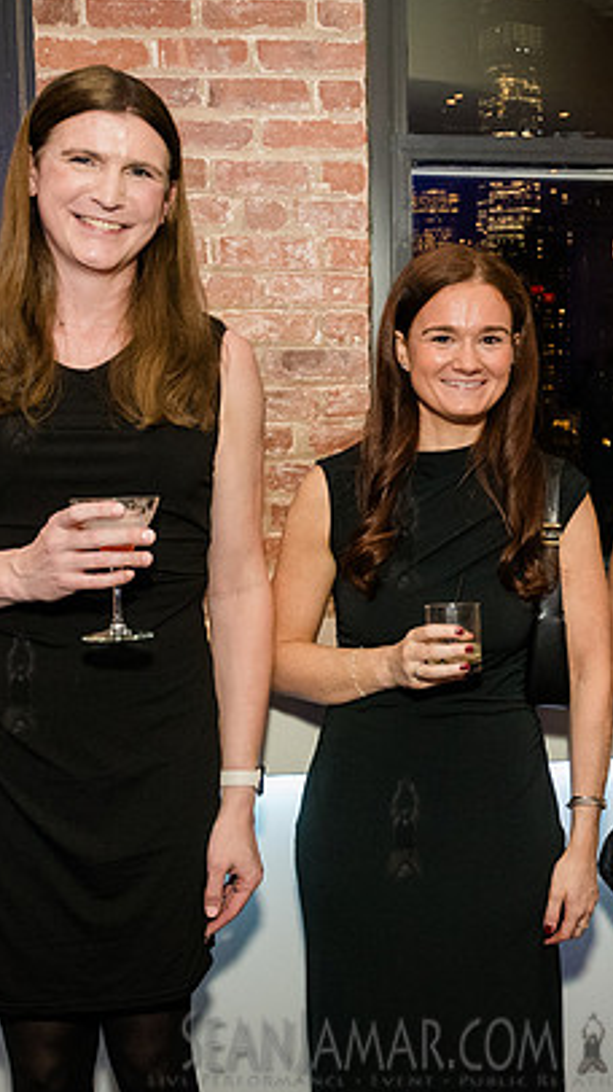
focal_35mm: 43
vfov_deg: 47.3
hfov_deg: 27.3
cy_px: 512
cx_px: 461
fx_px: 1244
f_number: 4.5
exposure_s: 1/160
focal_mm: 24
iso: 5000
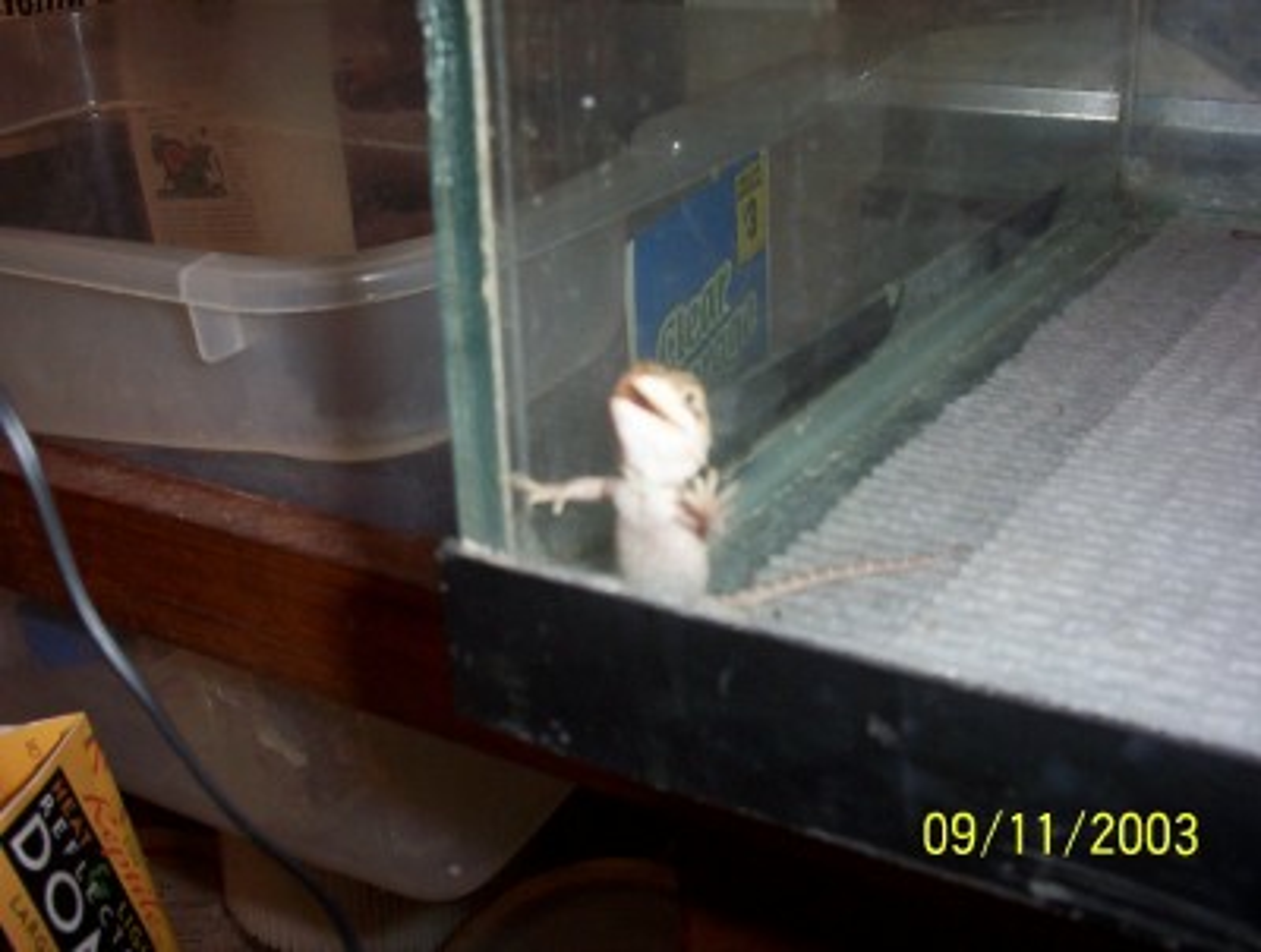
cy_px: 476
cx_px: 630
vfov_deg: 37.0
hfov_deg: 47.8
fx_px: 1424
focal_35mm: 39
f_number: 4.5
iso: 140
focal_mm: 6
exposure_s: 1/30
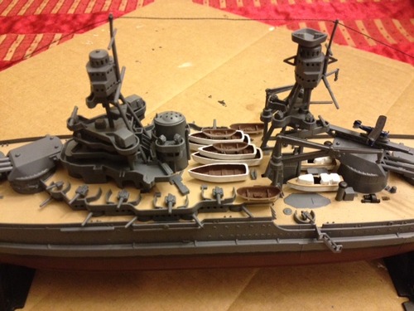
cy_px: 156
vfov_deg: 40.7
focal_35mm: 35
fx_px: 419
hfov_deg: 52.6
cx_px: 207
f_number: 2.4
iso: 400
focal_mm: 4.28
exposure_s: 1/20
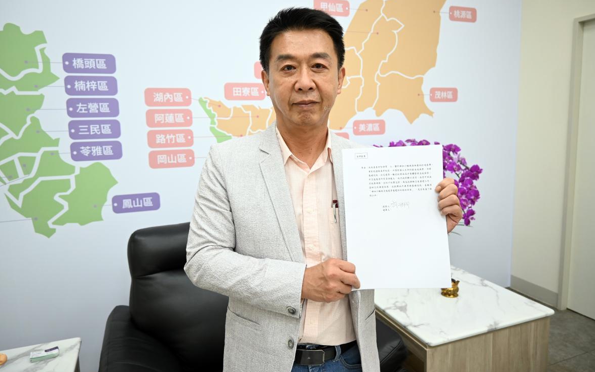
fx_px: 405
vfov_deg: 49.3
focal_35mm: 25
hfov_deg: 72.5
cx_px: 295
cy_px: 174
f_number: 3.5
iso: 640
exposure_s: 1/160
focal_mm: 16
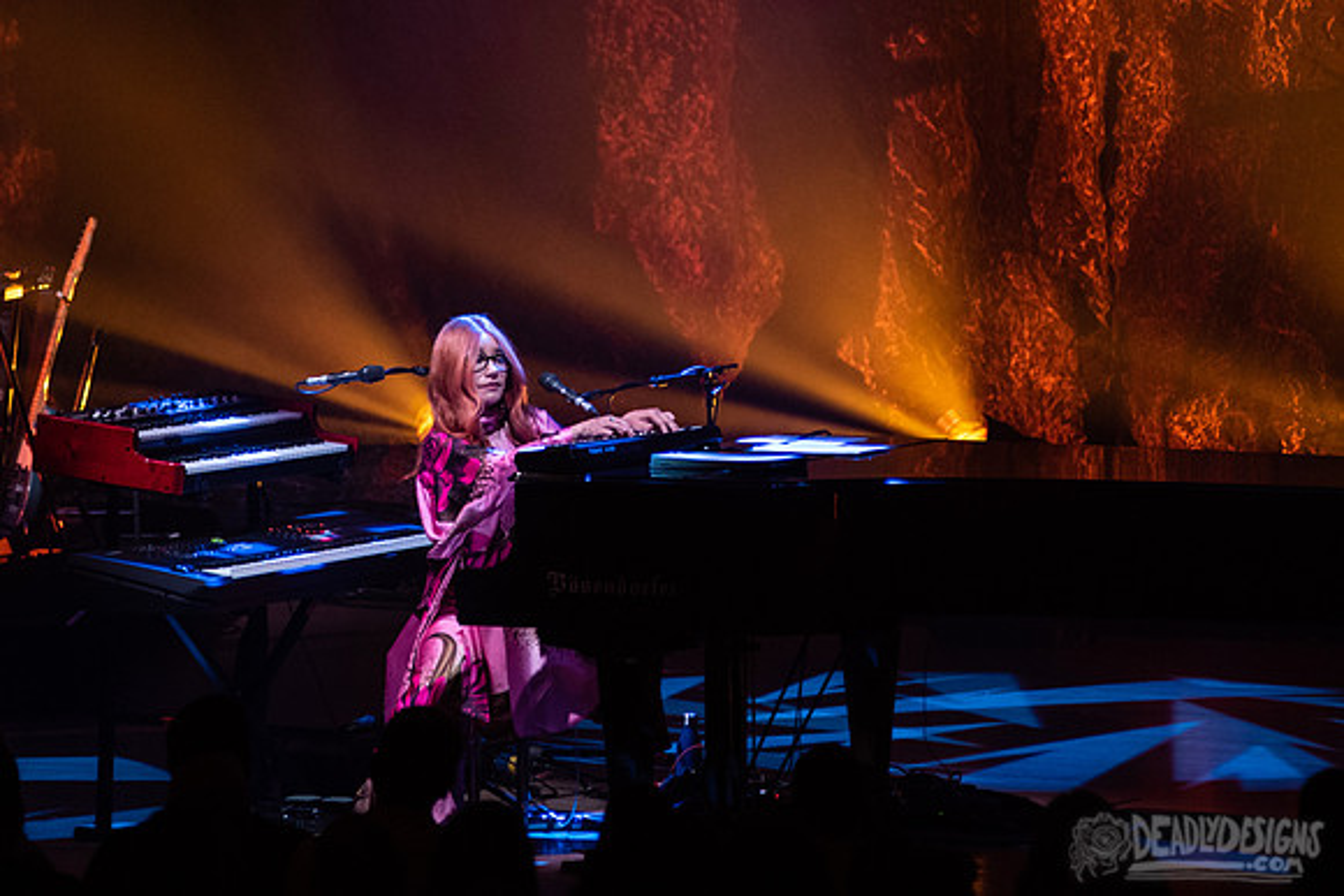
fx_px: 11691
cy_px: 195
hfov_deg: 6.6
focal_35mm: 313
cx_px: 614
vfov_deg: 4.4
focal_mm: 200
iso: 2000
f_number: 3.2
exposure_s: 1/200
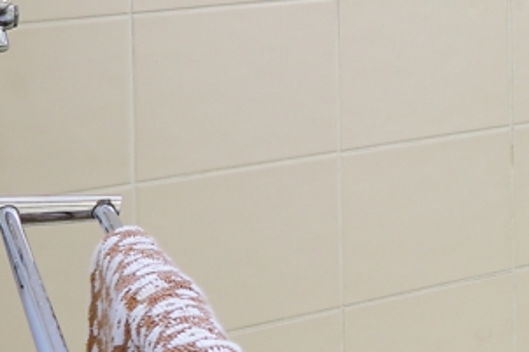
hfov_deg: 13.4
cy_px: -177
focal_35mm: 90
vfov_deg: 14.2
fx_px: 1322
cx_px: 1389
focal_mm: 17
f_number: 11
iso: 200
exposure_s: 1/1.25
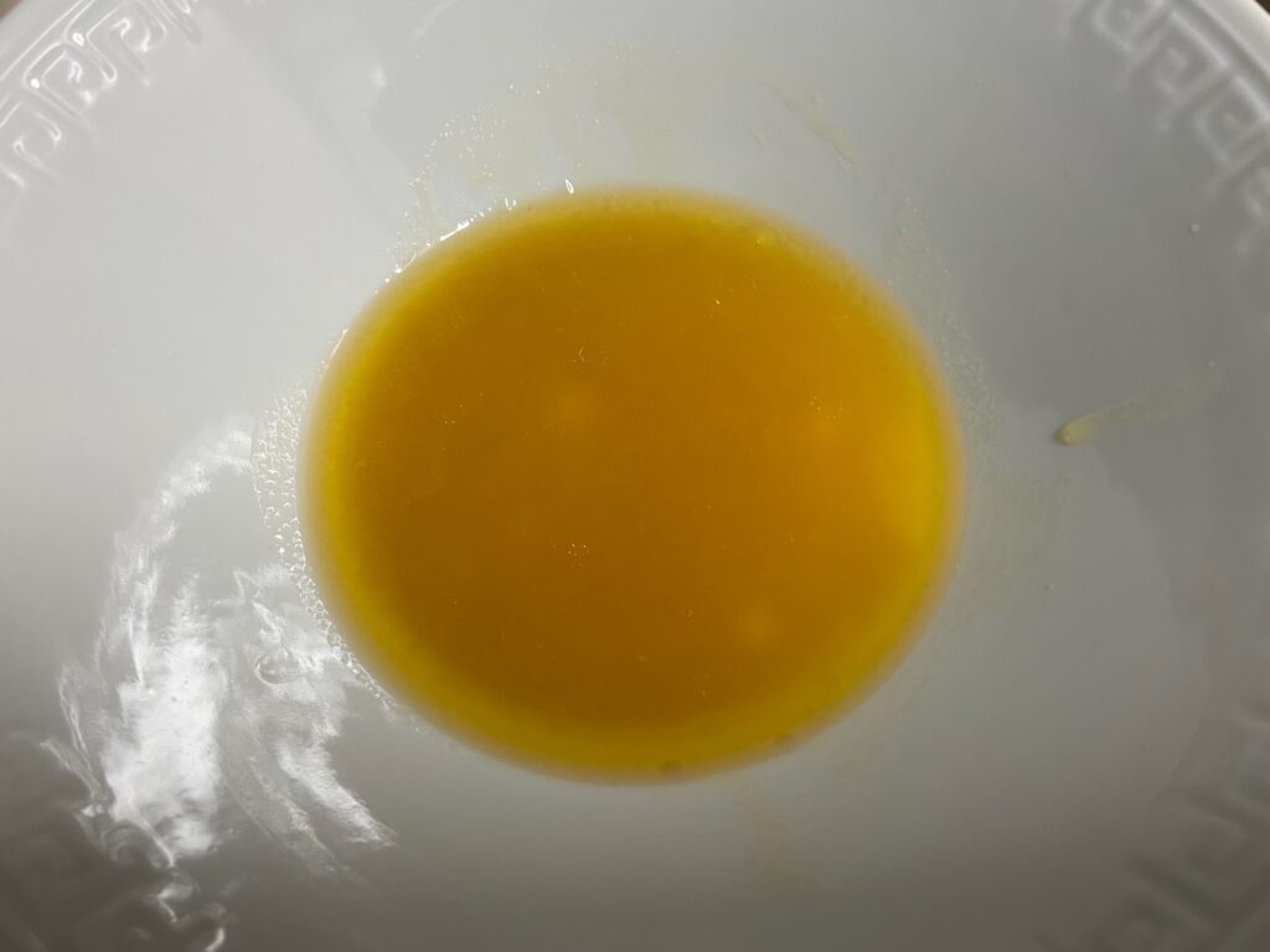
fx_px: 954
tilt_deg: -65.2
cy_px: 476
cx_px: 635
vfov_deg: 53.1
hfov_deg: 67.3
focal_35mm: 26
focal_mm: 4.2
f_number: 1.6
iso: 80
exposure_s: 1/50
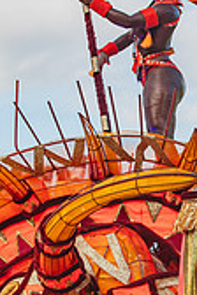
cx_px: 178
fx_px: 1543
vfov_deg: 10.9
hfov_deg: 7.3
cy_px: 132
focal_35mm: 188
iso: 200
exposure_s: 1/1600
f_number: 5.6
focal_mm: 70
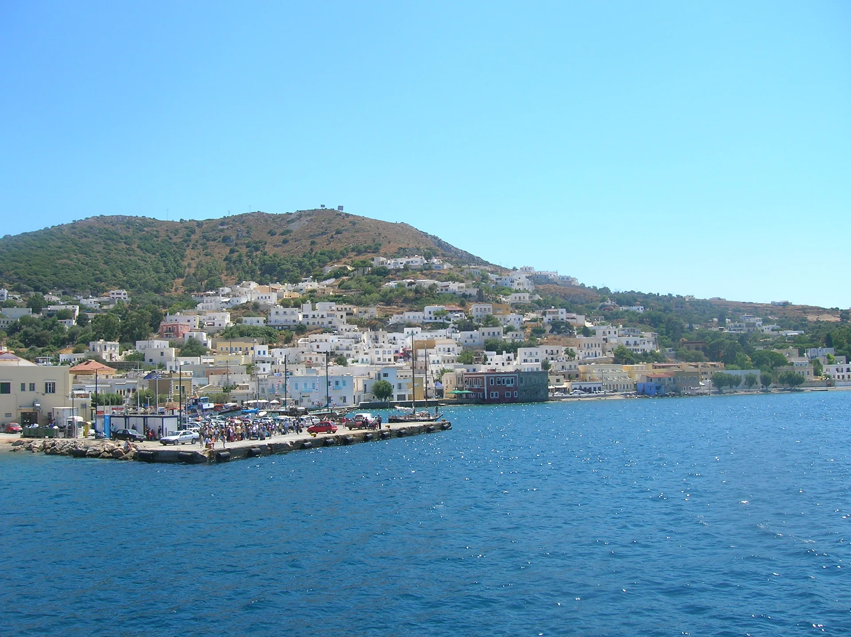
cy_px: 318
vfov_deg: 41.7
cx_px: 426
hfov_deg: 54.0
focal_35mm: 34
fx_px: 835
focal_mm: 5.7
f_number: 4.9
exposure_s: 1/323
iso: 50
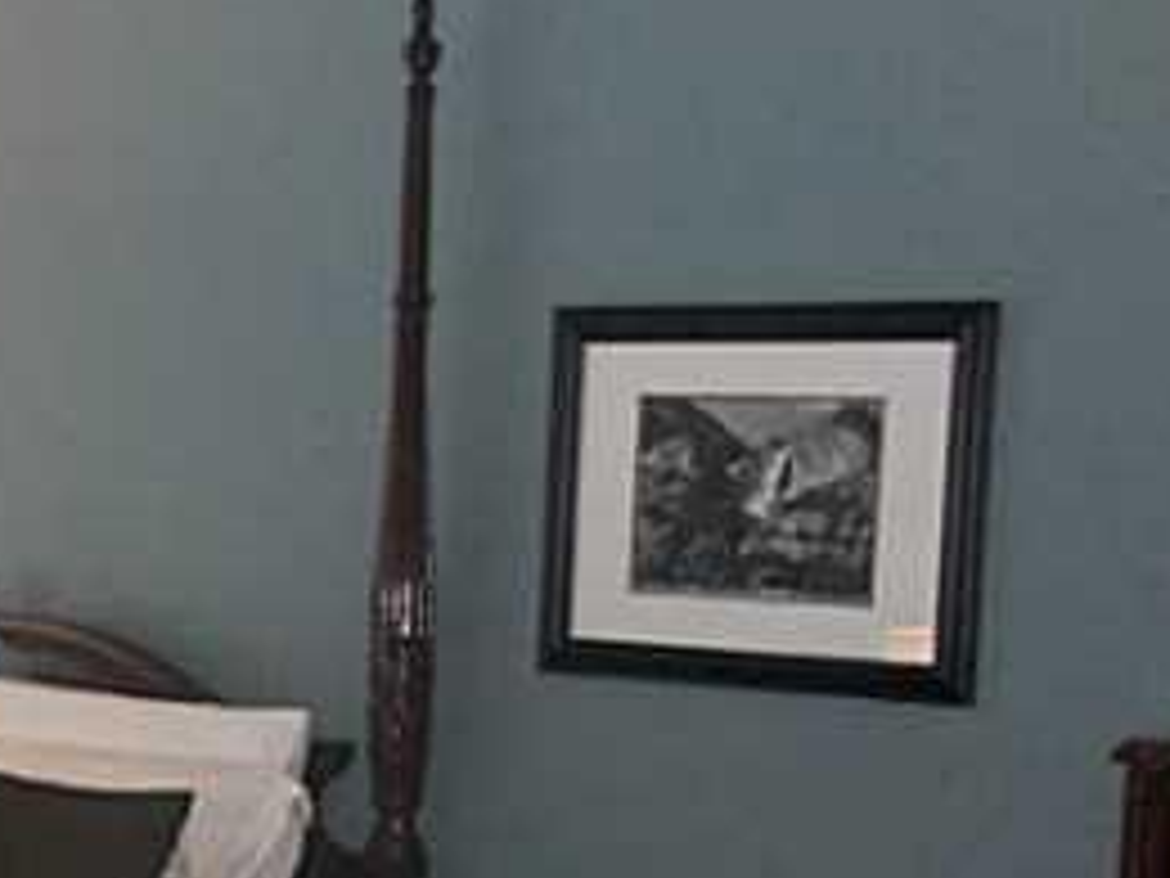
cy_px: 824
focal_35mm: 83
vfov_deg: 17.5
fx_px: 2805
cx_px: -212
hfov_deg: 21.9
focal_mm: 4.9
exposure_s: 1/25
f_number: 3.2
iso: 320
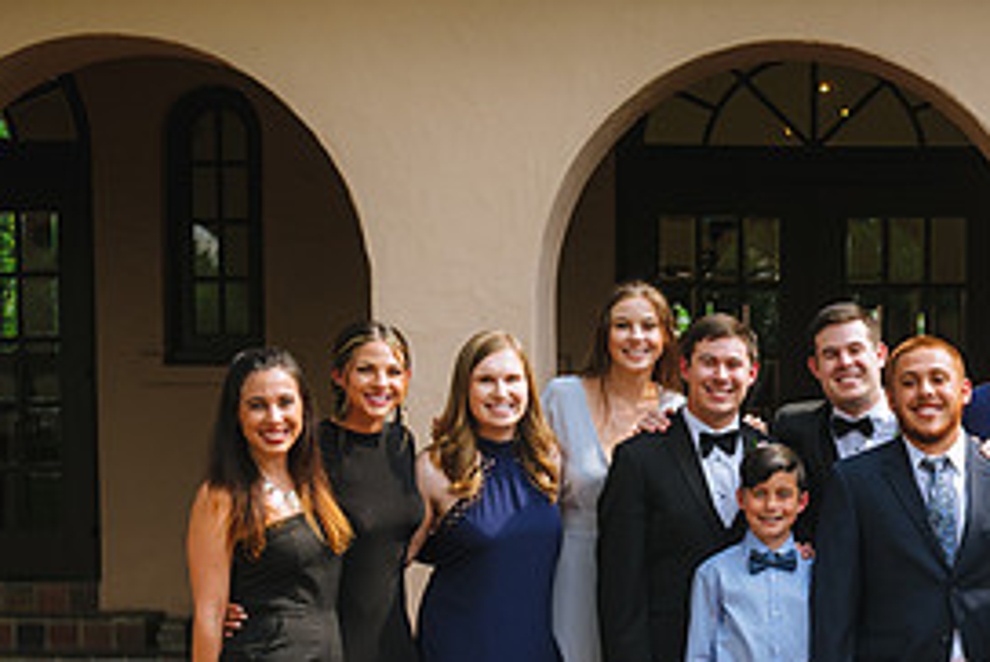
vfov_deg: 16.8
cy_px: 515
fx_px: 2230
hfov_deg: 24.5
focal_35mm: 81
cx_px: 826
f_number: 3.5
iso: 250
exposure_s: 1/500
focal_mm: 38
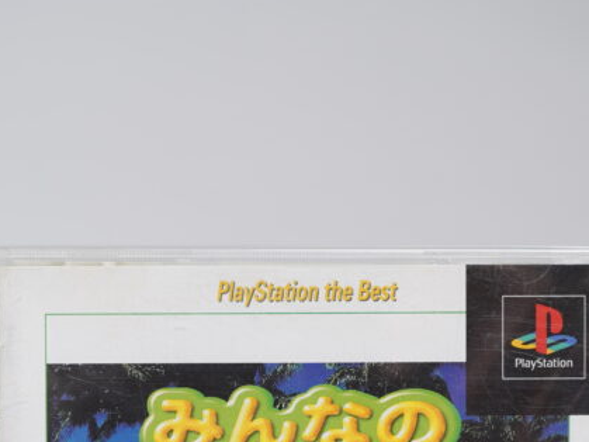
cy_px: 543
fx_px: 2109
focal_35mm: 124
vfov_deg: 11.7
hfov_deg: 15.9
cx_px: 276
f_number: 5.6
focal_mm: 45
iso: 100
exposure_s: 1/5
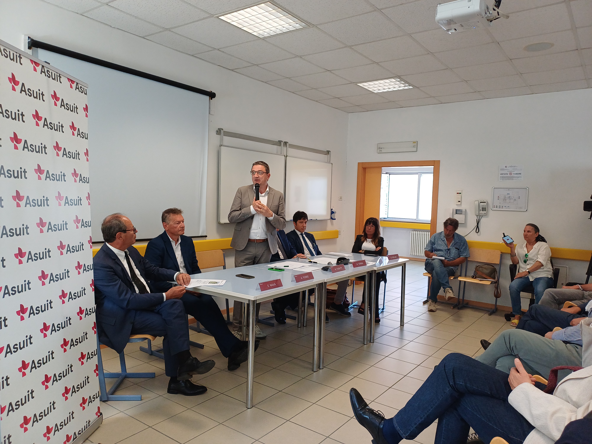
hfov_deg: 69.4
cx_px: 296
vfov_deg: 54.9
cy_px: 222
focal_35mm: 25
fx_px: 428
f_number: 1.8
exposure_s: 1/50
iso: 125
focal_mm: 4.65
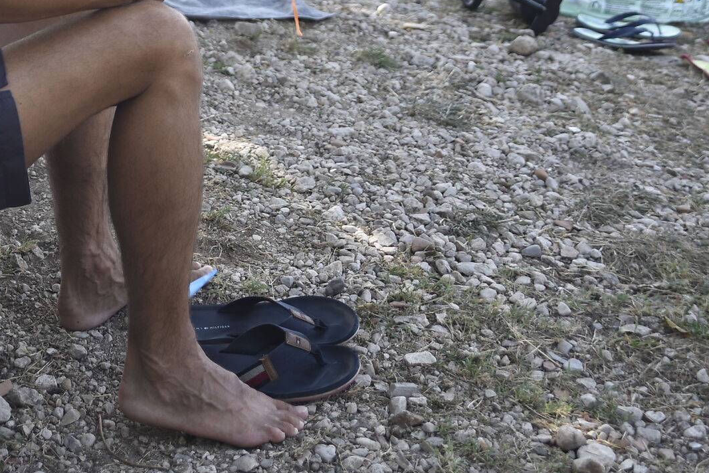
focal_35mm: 81
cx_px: 60
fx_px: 1596
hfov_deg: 24.3
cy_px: -34
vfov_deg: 16.4
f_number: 3.5
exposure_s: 1/250
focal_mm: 36
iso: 100
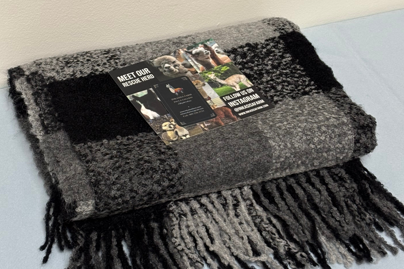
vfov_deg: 17.5
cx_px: 192
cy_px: 102
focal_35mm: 78
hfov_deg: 26.0
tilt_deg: -40.0
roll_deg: -1.9
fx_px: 875
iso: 125
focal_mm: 5.96
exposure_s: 1/60
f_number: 1.6
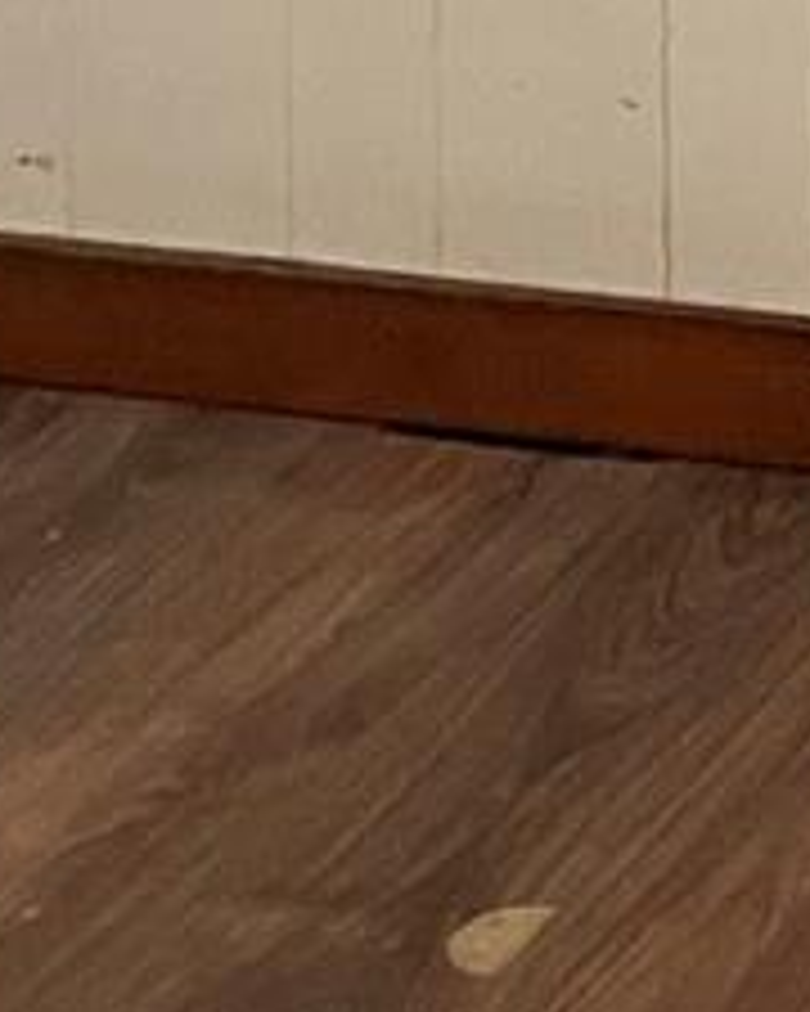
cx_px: 1804
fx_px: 5184
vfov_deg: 10.1
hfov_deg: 8.3
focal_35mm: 173
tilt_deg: -7.9
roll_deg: +0.5
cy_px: -1192
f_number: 1.6
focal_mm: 5.1
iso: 400
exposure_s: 1/40
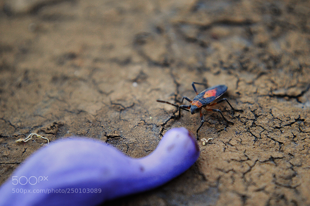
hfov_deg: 24.6
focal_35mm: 82
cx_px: 155
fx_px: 710
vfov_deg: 16.5
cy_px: 103
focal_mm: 55
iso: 400
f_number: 5.6
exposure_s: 1/160
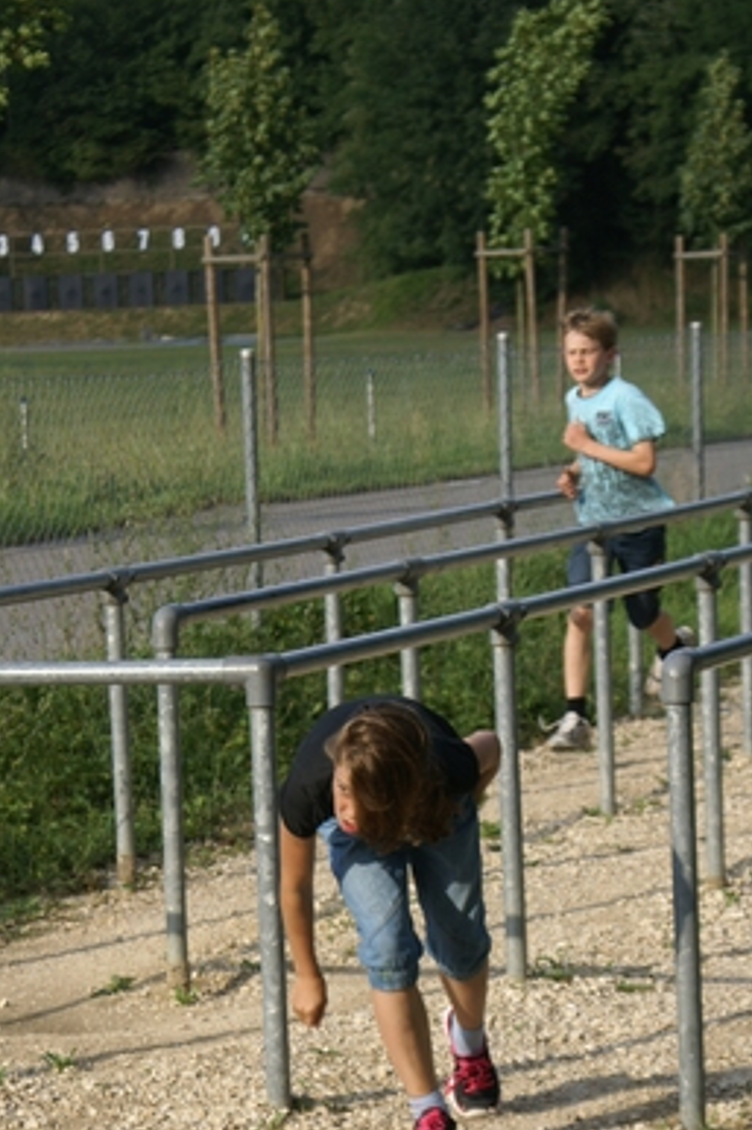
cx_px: 328
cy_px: 773
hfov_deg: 9.3
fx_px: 4610
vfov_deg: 13.9
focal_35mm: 147
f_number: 6.3
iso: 100
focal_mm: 70
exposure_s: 1/320
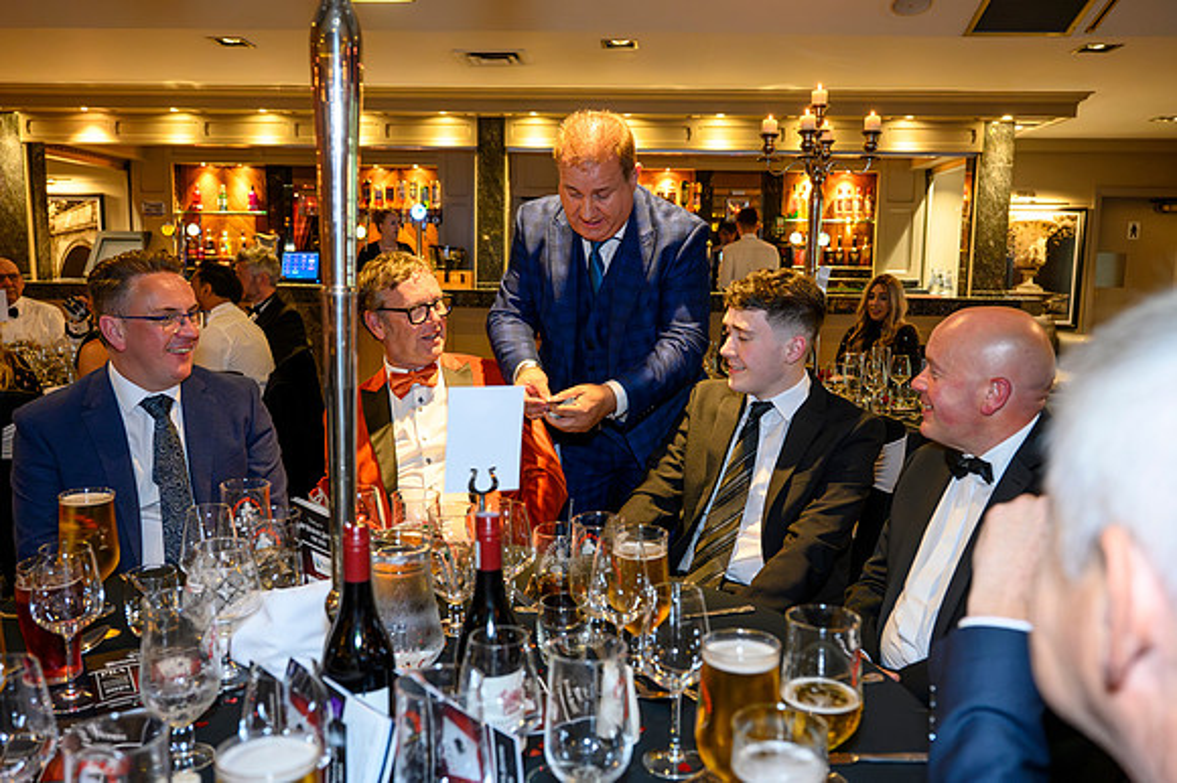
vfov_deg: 43.6
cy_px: 392
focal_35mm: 30
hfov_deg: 62.0
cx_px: 588
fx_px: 980
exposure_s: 1/125
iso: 4500
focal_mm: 30
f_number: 4
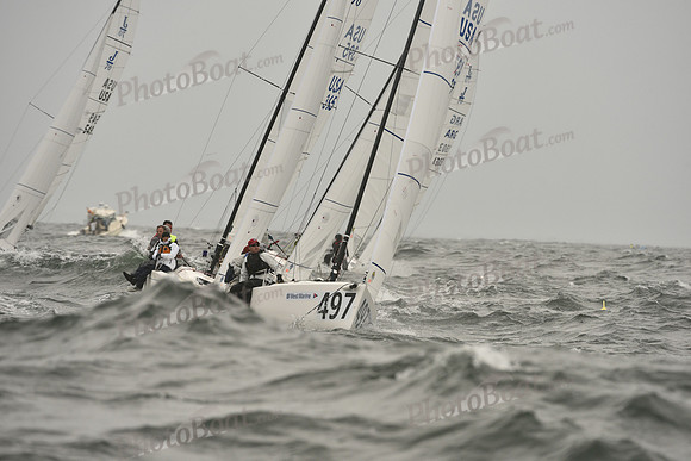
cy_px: 230
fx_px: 7679
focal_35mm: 400
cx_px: 346
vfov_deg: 3.4
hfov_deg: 5.2
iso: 400
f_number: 7.1
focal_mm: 400
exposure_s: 1/1250
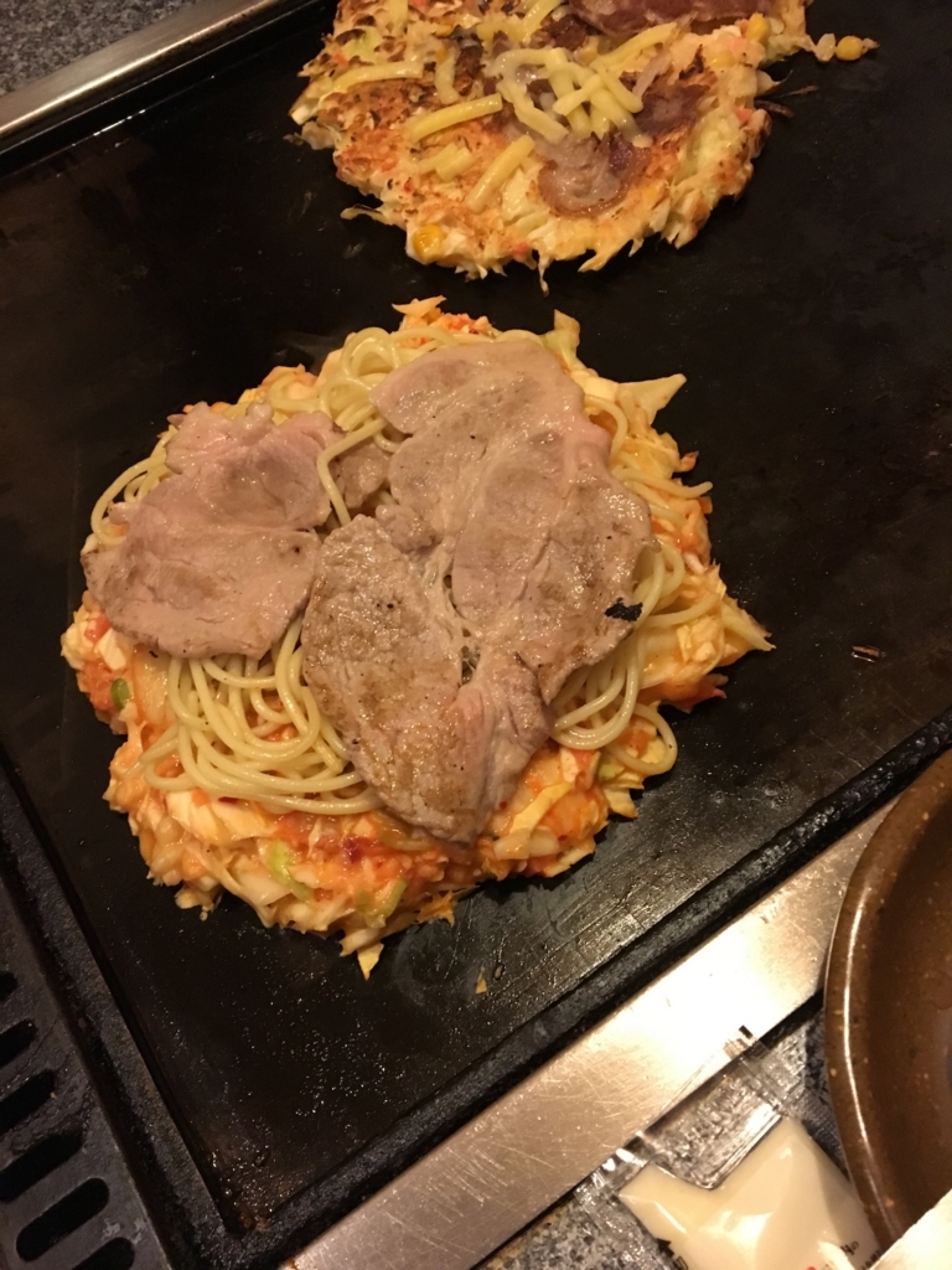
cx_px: 476
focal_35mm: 29
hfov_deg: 48.2
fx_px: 1063
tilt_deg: -59.7
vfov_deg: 61.7
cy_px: 635
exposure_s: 1/15
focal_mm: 4.15
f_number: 2.2
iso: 250
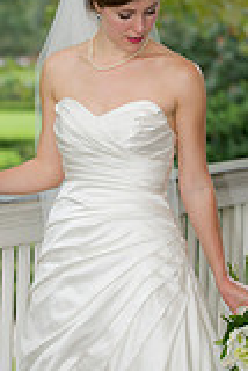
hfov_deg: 6.3
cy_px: 155
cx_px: 124
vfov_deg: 9.4
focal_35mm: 219
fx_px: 2258
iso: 250
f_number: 2.8
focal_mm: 78
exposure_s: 1/160
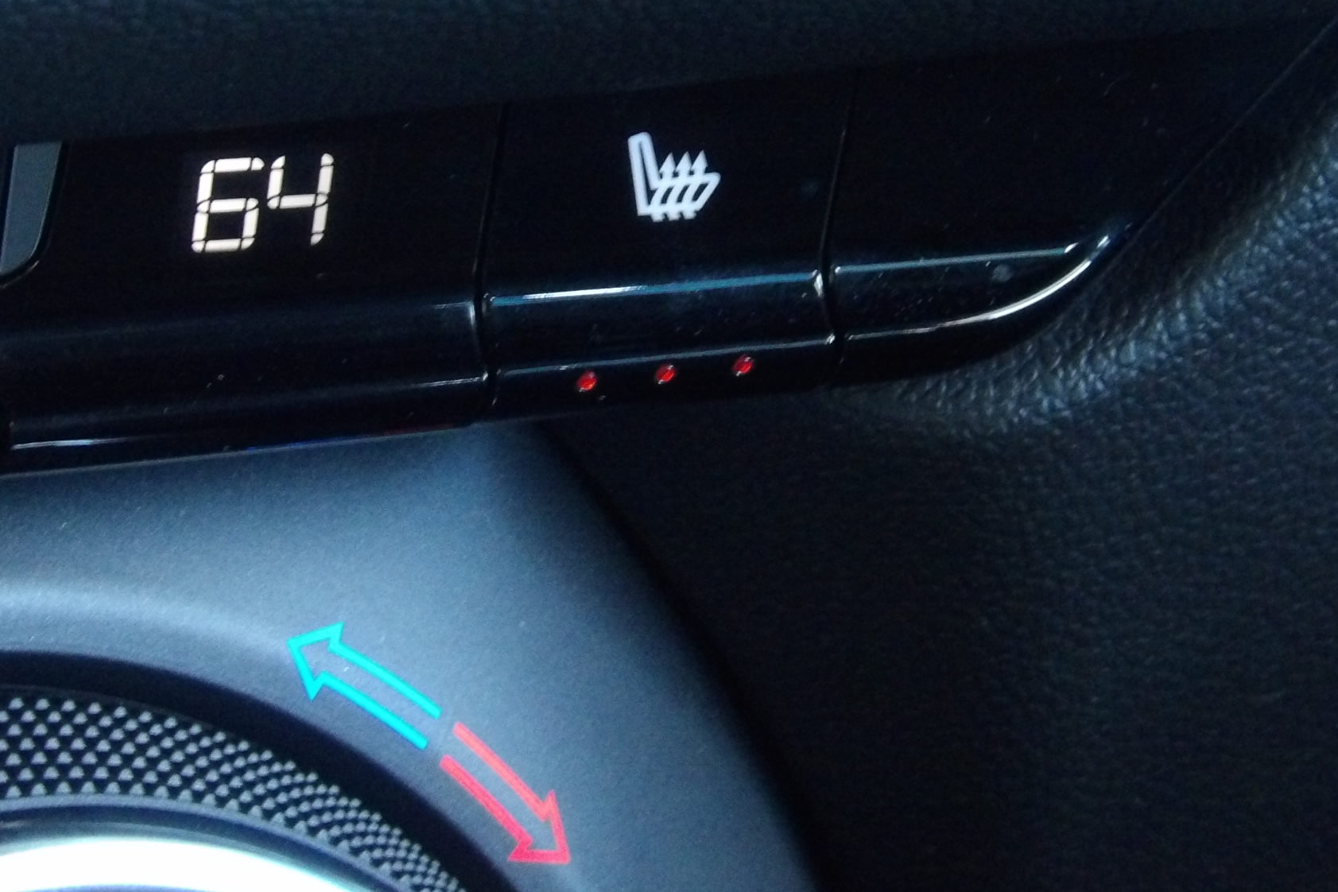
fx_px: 8511
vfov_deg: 6.0
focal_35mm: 229
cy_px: 204
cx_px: 750
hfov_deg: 9.0
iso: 800
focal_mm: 25.6
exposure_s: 1/14
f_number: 4.3
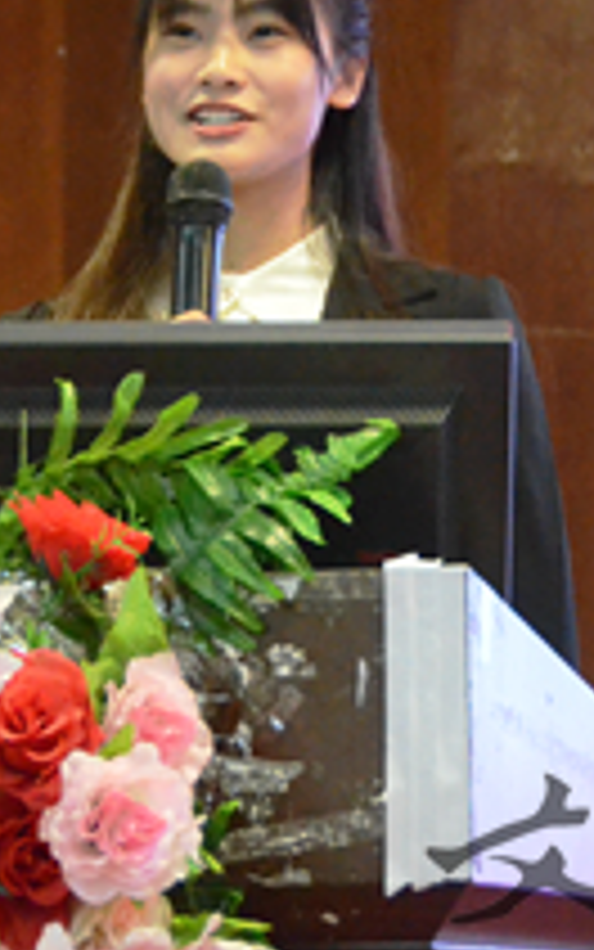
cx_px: 398
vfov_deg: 11.4
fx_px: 4763
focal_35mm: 184
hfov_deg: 7.1
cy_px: 405
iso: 6400
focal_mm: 62
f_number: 5
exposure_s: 1/80
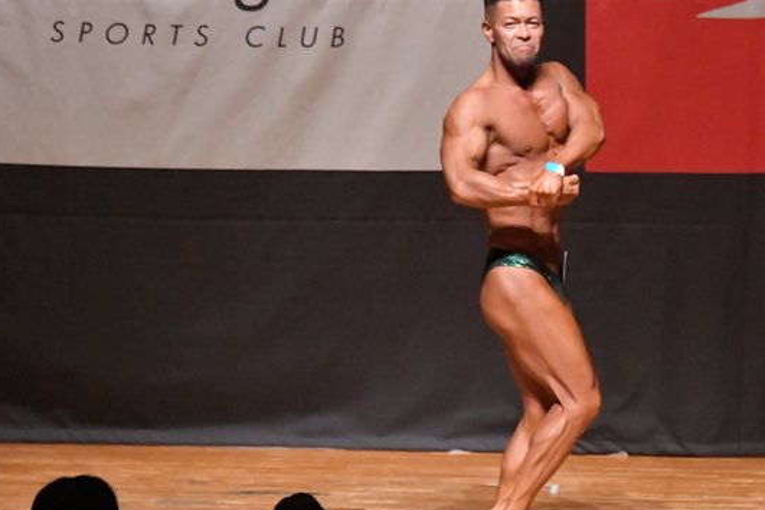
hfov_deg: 5.5
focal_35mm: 372
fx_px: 7904
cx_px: 519
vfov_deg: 3.7
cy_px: 268
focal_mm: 170
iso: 12800
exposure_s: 1/400
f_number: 5.6
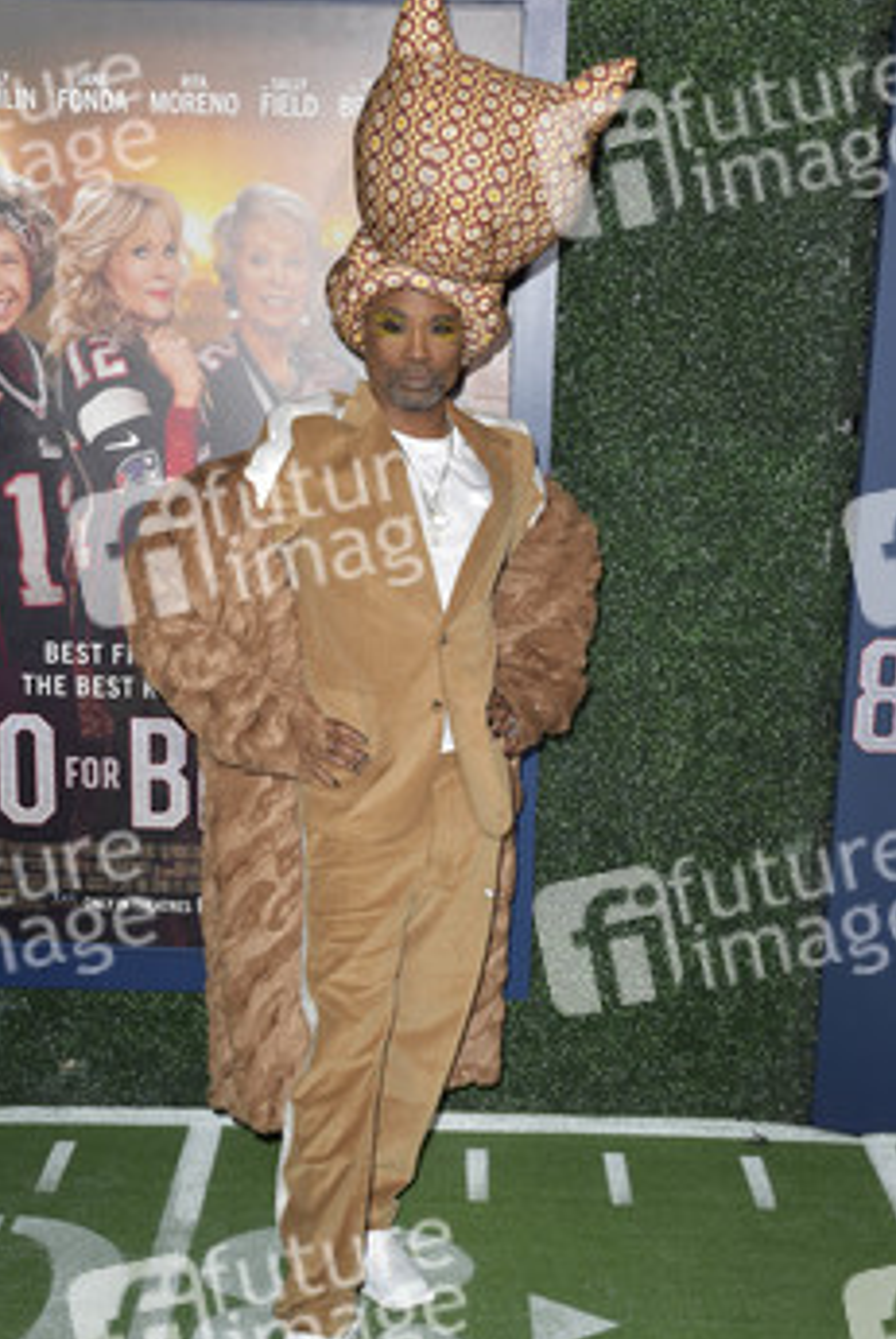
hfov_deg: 30.6
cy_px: 730
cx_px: 382
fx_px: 1638
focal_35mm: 44
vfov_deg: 44.4
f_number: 6.3
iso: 500
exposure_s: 1/250
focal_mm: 38
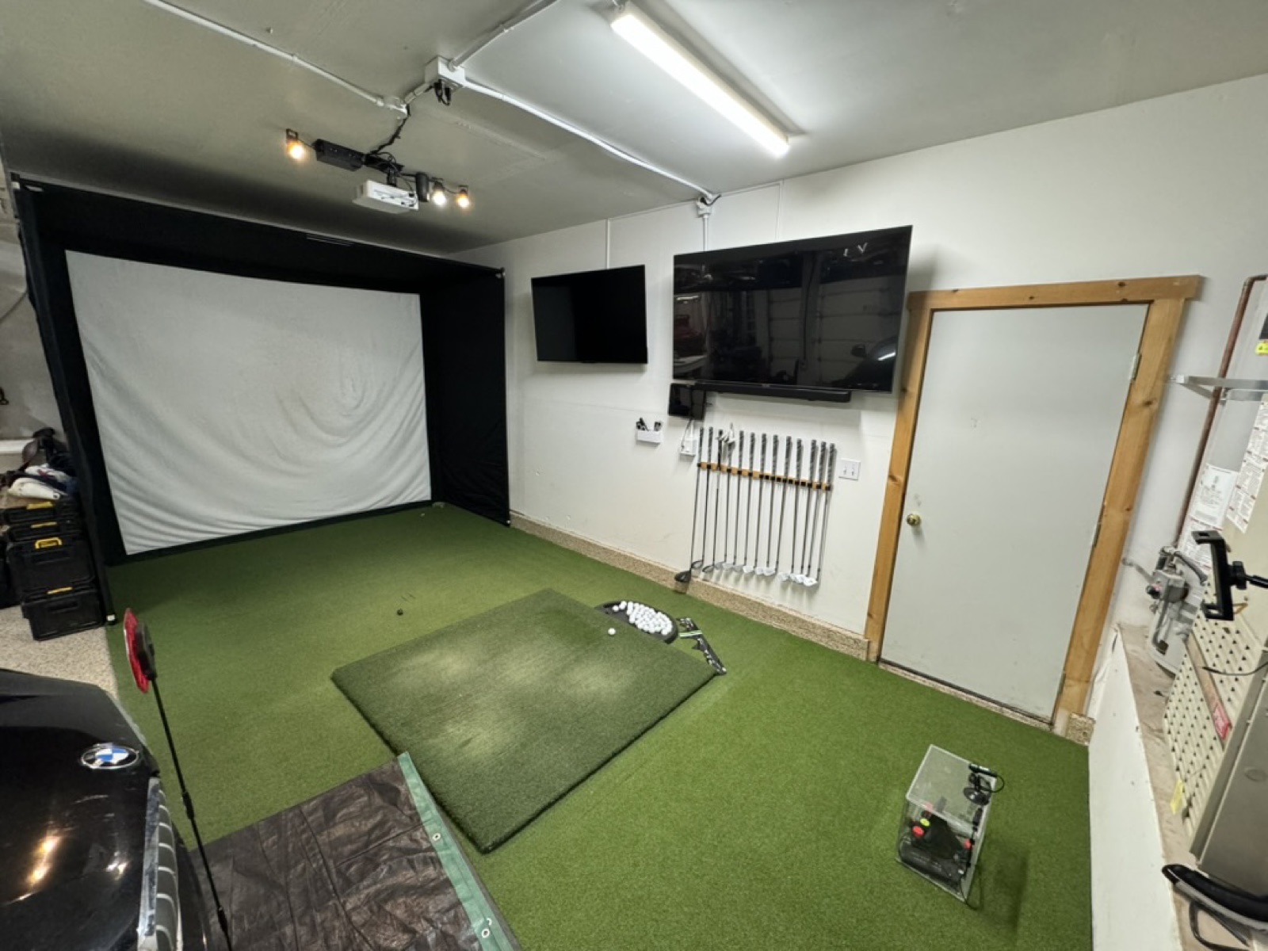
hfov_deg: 102.1
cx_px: 634
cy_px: 476
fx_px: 513
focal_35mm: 14
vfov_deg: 85.7
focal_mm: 2.22
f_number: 2.2
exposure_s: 1/120
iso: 320
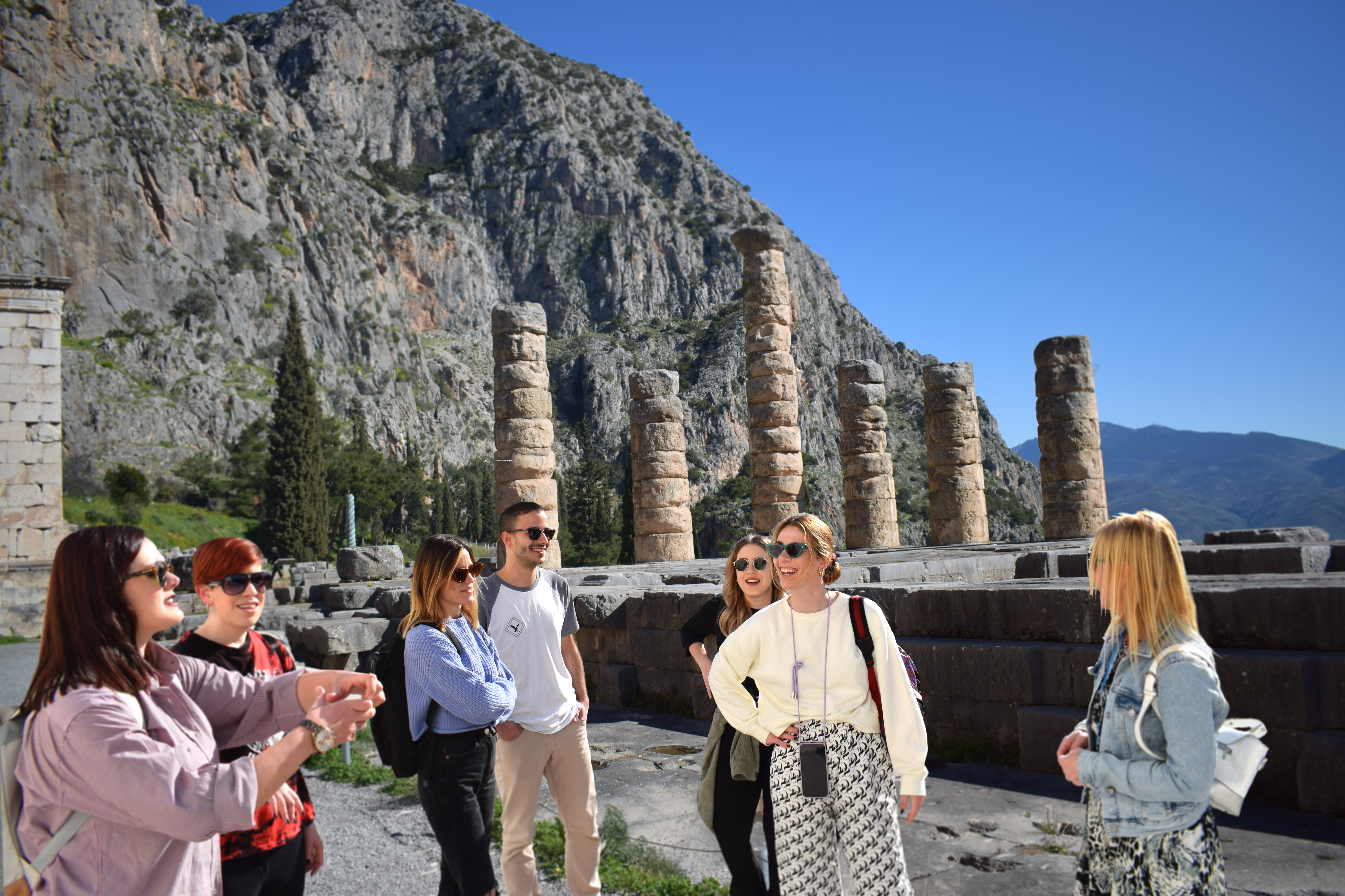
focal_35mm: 27
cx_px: 672
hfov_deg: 67.4
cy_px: 448
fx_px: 1009
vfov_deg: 47.9
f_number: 3.5
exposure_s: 1/2000
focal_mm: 18
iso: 200
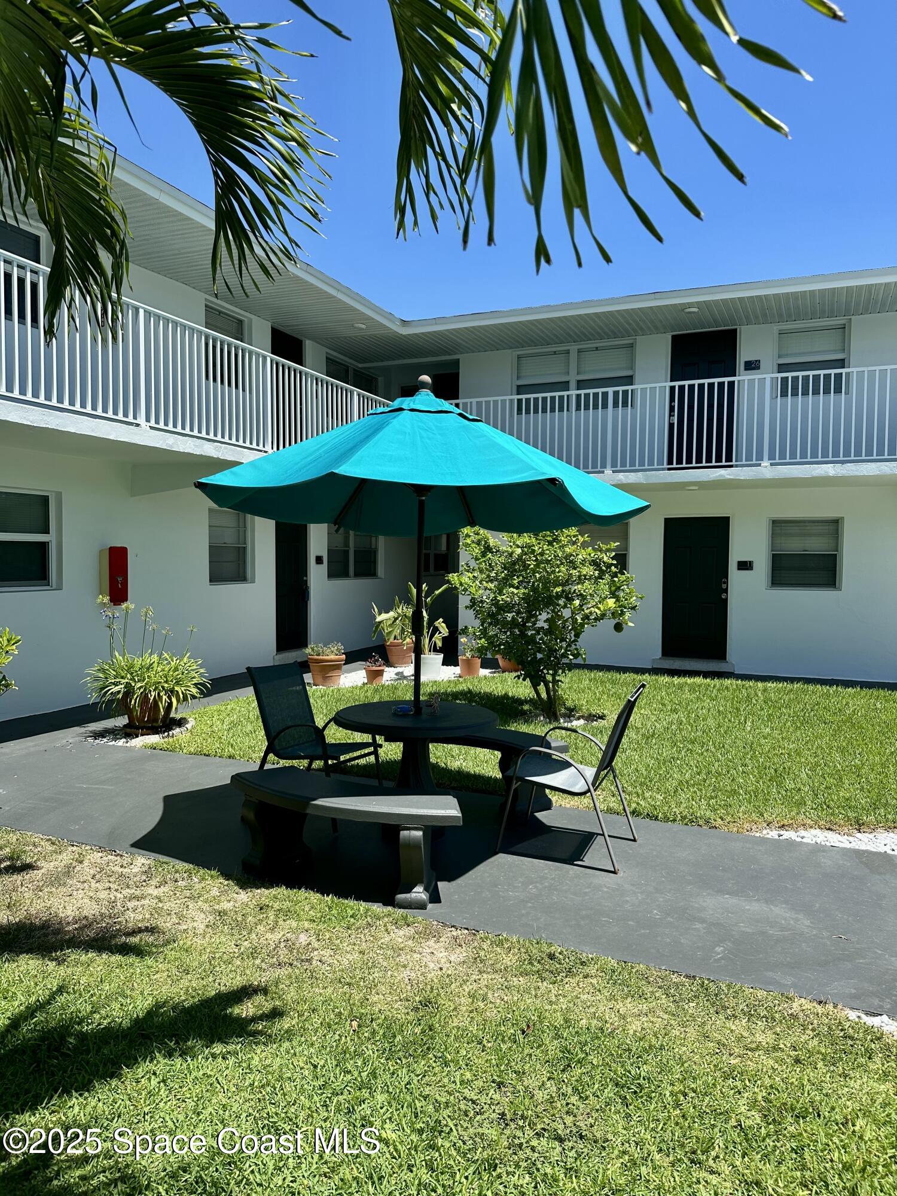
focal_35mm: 24
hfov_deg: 56.8
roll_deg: +0.0
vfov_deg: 71.6
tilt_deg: -1.4
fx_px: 829
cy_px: 598
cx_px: 448
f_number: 1.78
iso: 80
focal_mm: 6.86
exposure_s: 1/3247
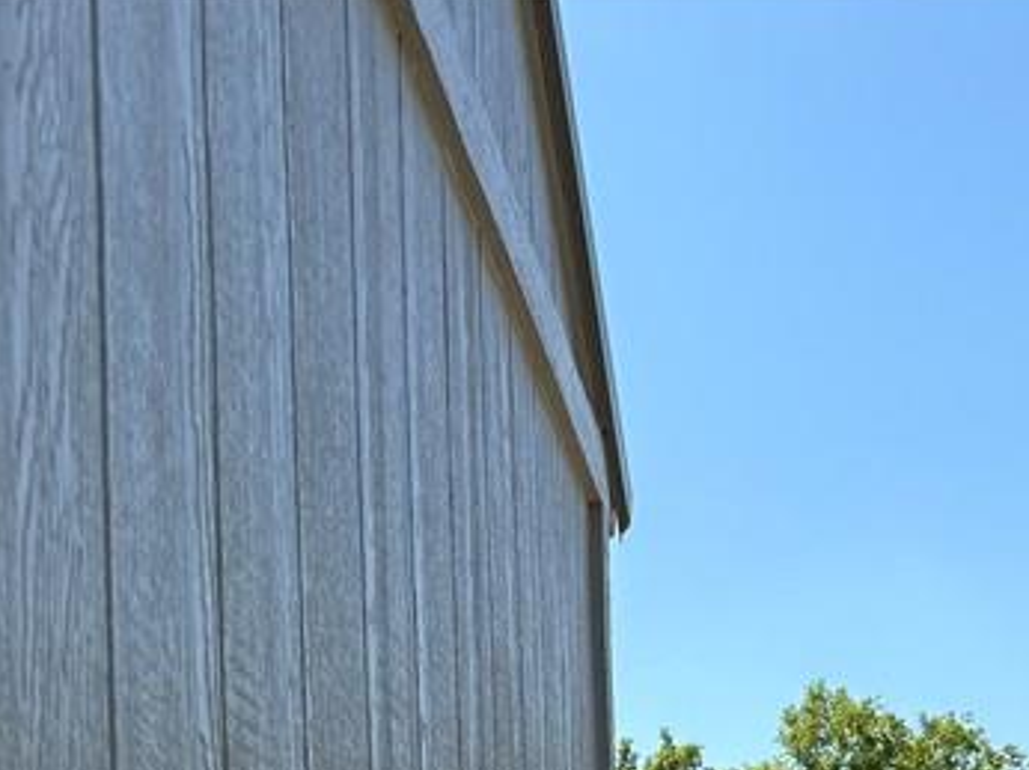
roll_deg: +3.4
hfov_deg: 25.1
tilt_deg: +2.5
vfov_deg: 17.4
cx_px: 752
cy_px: 1124
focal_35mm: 77
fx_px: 2287
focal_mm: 5.96
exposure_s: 1/3125
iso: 50
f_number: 1.6
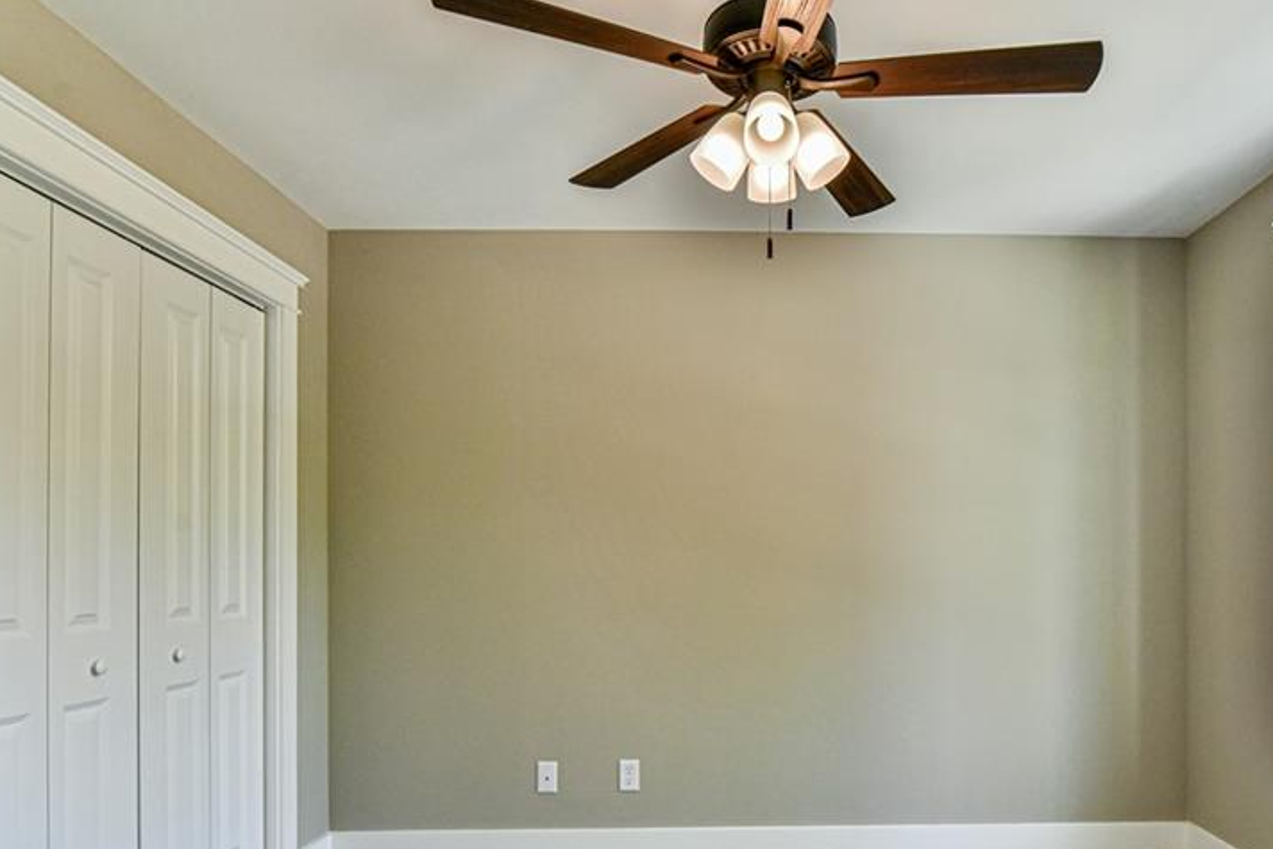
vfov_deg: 54.2
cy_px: 551
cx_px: 783
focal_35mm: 23
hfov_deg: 75.0
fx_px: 813
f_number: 8
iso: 1600
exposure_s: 1/250
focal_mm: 16
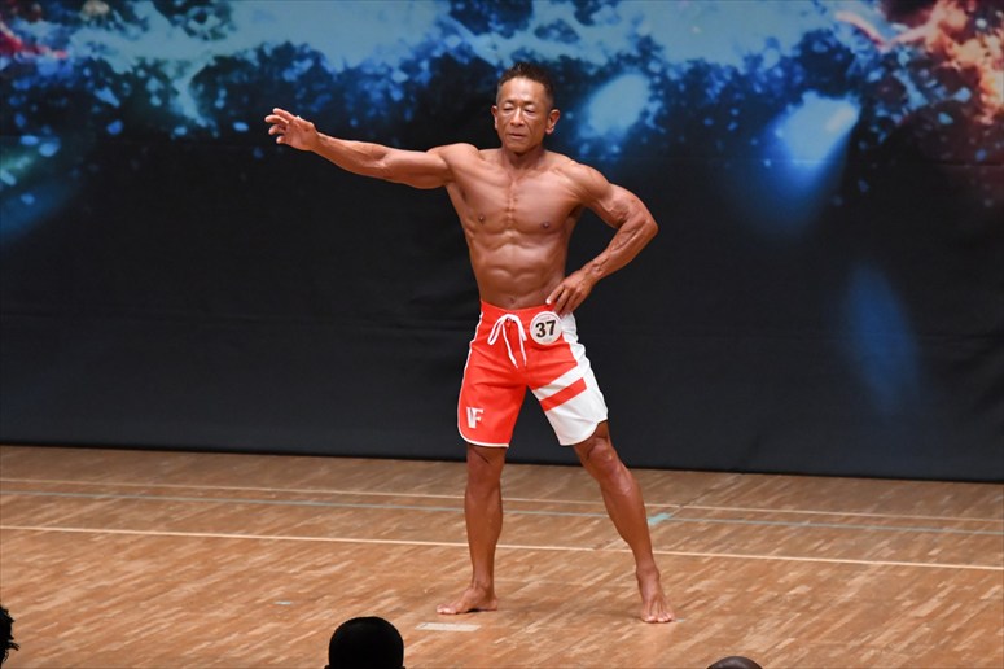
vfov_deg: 4.8
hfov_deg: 7.2
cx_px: 502
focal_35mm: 285
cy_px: 334
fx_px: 7945
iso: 6400
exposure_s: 1/400
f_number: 5.6
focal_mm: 190
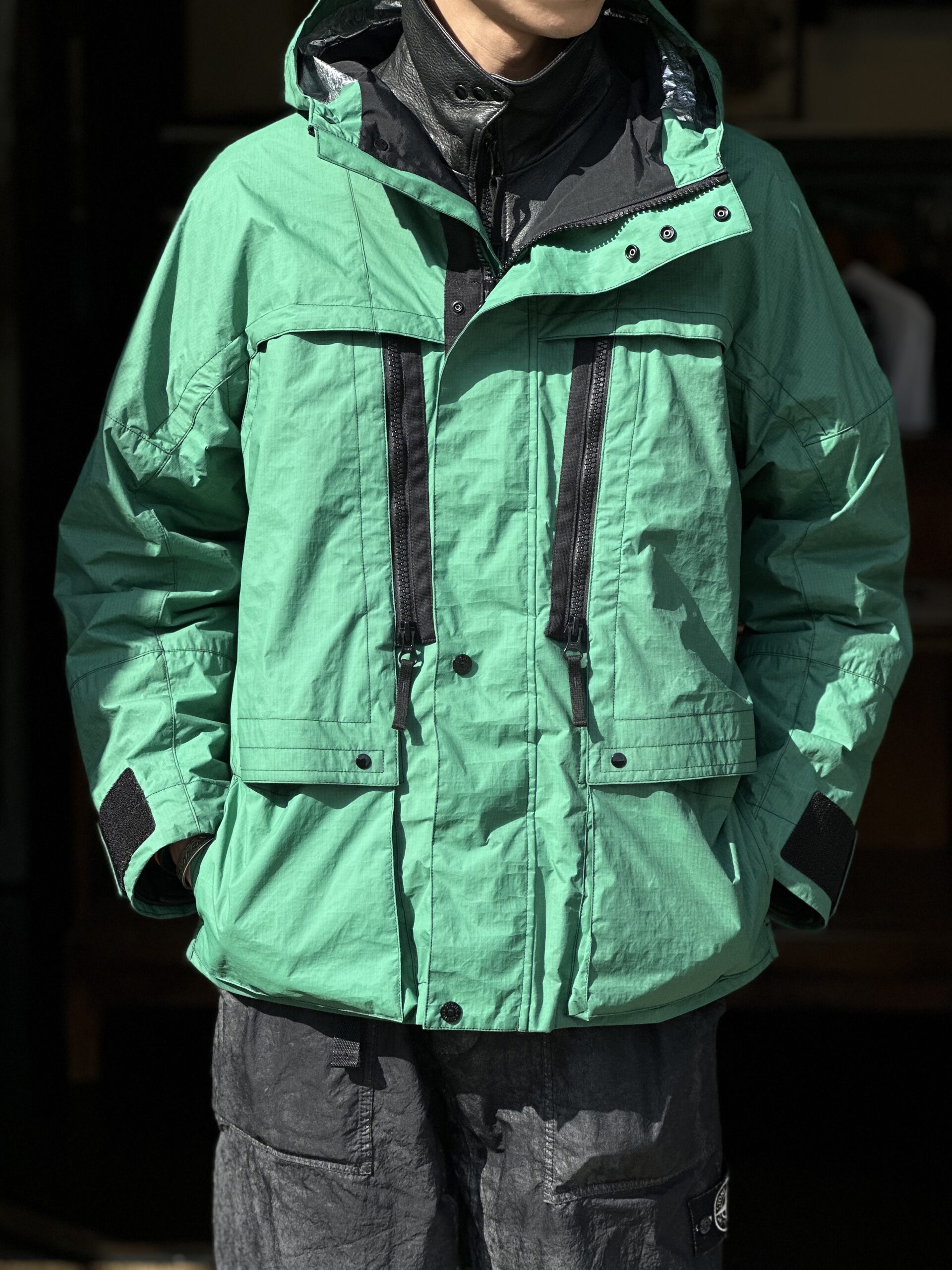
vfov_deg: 25.3
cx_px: 476
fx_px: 2824
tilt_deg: -7.7
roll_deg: -0.5
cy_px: 635
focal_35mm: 77
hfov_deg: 19.1
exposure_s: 1/853
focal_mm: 9
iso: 32
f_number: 2.8
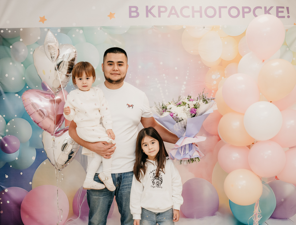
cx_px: 127
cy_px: 112
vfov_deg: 37.9
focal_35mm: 38
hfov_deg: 48.3
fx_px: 329
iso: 400
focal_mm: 35
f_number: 4
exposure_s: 1/160
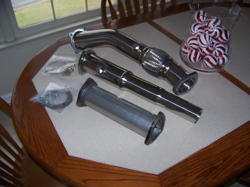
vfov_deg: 39.7
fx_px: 260
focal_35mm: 36
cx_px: 125
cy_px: 94
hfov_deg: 51.4
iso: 64
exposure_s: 1/30
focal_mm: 5.85
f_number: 2.8
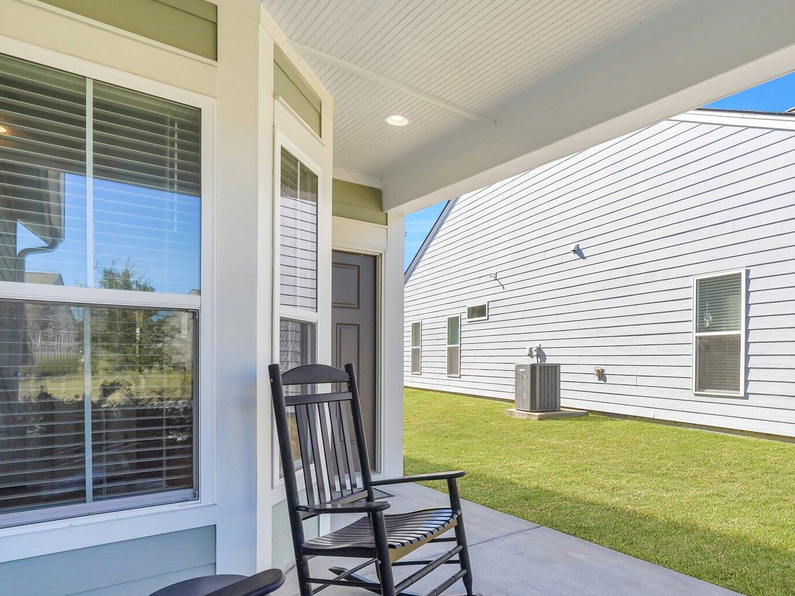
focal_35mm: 23
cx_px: 500
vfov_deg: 58.4
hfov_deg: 72.6
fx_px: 528
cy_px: 360
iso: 320
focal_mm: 16
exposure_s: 1/320
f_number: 9
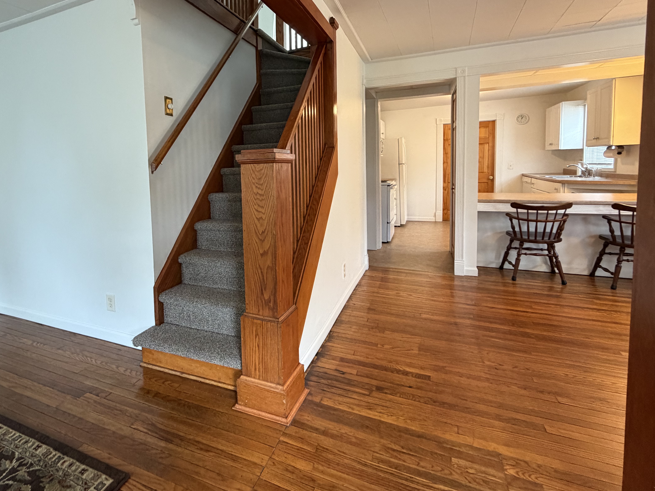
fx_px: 360
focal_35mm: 19
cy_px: 193
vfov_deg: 67.9
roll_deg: +1.8
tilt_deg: -4.4
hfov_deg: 83.6
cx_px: 262
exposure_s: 1/60
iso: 250
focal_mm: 2.22
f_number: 2.2
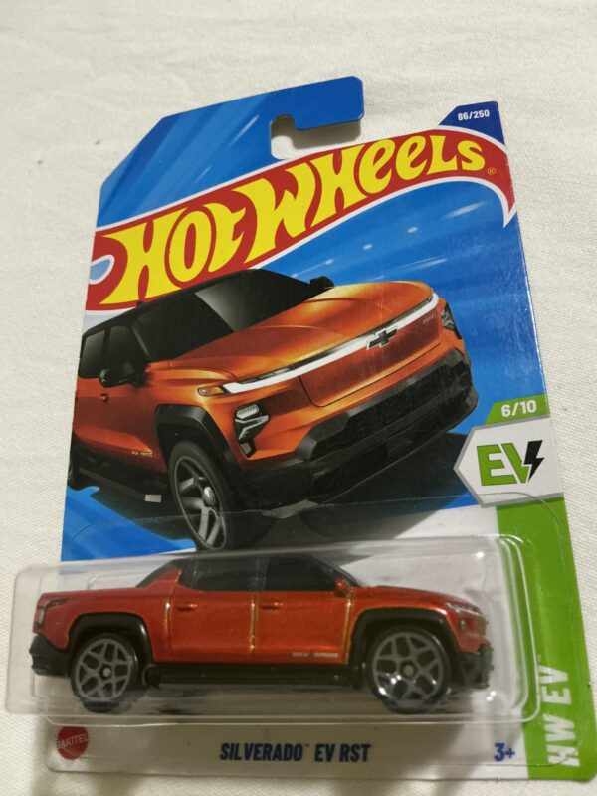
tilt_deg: -60.0
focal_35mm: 29
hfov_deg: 48.2
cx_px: 298
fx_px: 667
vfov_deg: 61.7
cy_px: 398
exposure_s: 1/30
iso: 500
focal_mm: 3
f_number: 1.8
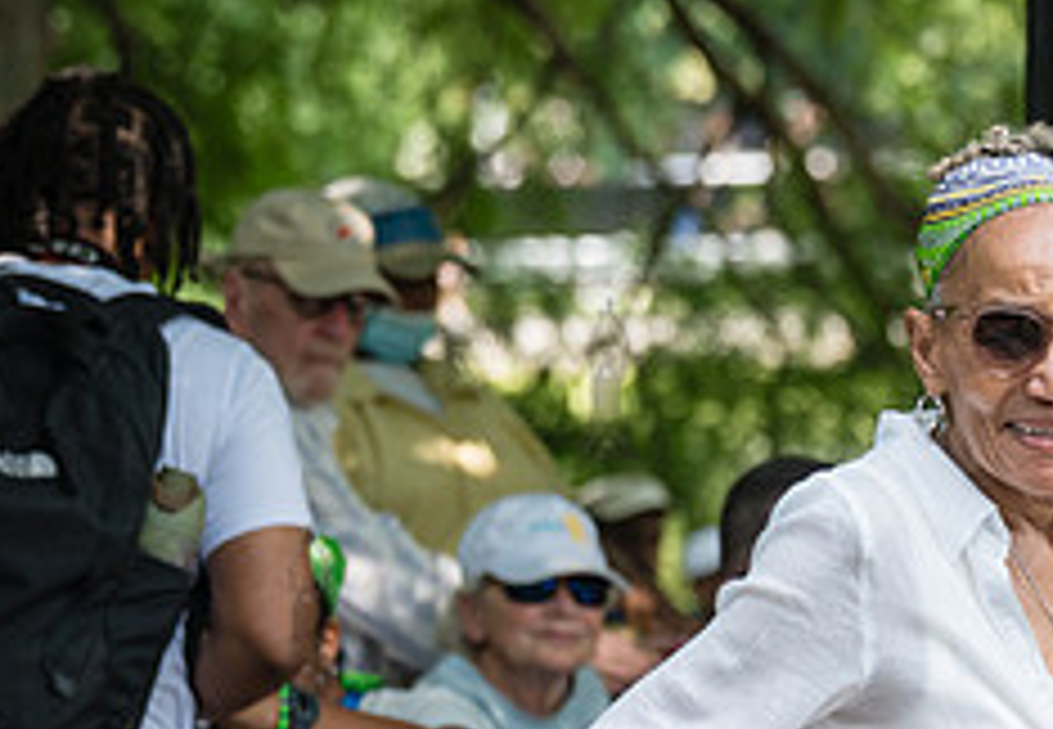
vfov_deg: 5.0
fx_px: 8347
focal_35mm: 282
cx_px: 1229
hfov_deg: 7.2
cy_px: 537
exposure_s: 1/800
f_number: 4
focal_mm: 101
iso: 640
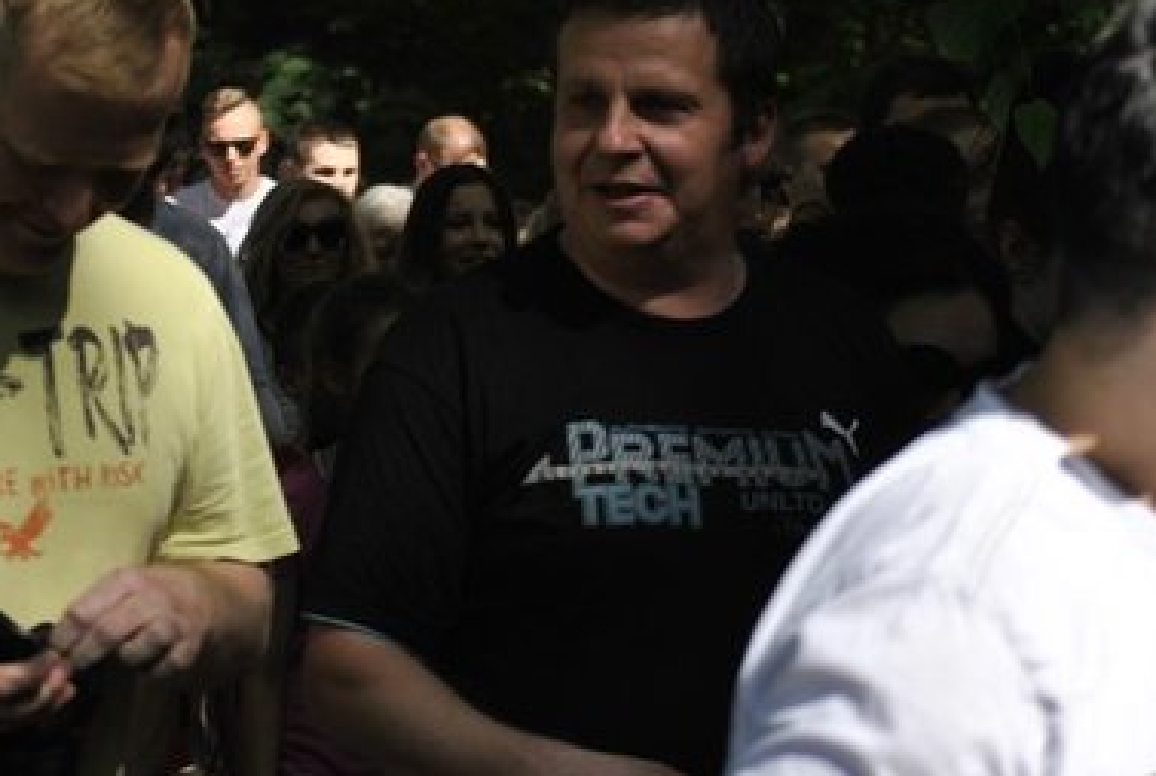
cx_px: 401
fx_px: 4566
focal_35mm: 142
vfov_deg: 9.7
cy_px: 293
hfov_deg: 14.4
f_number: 4
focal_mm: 55
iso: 160
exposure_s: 1/1000
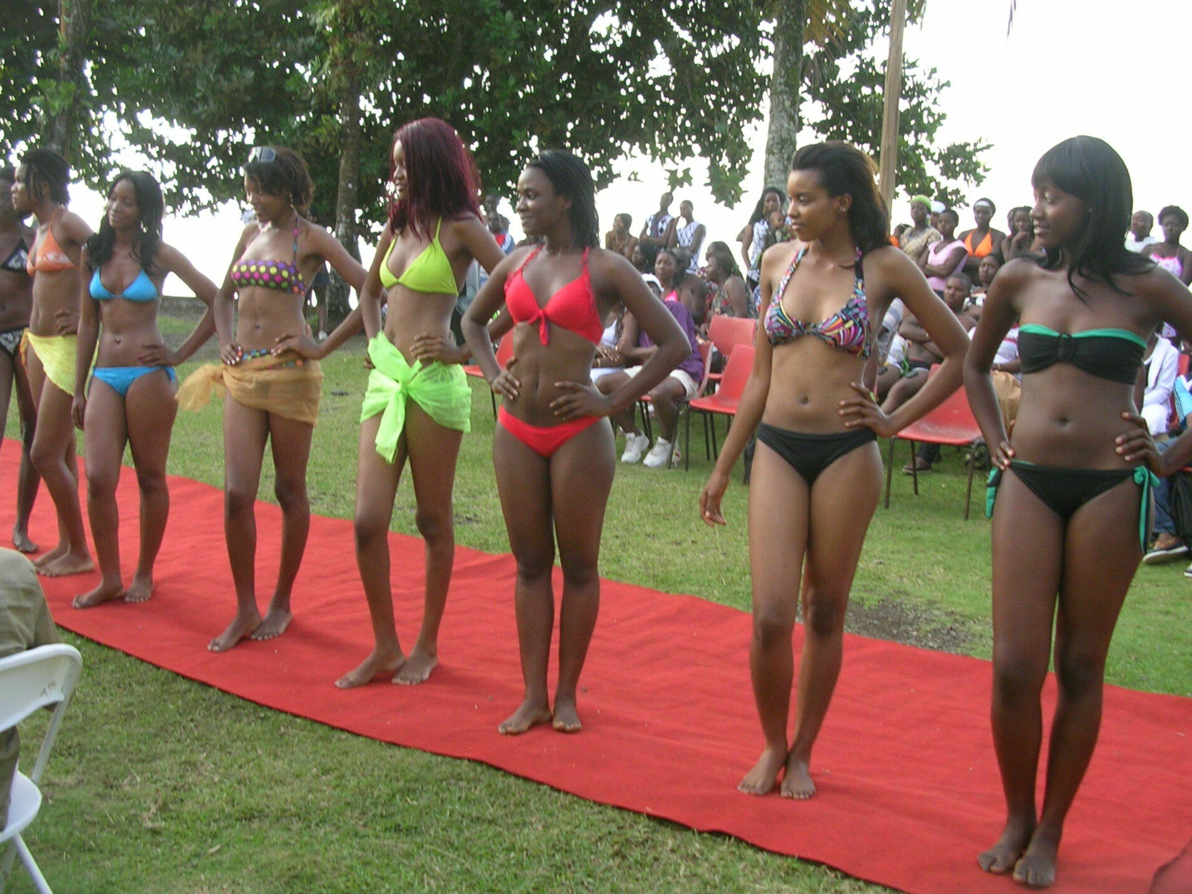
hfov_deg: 45.8
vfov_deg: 35.1
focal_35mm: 41
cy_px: 462
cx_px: 568
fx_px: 1412
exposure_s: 1/112
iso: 50
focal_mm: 5.8
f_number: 2.8
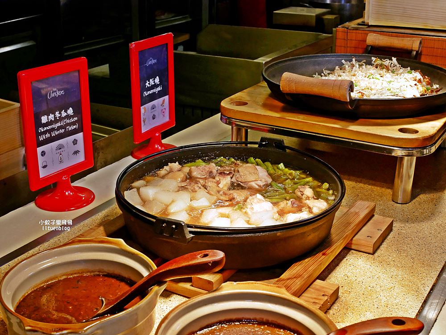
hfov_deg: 38.2
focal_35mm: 50
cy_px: 168
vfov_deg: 29.1
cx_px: 223
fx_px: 645
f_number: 9
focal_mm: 25
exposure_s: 1/60
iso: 800
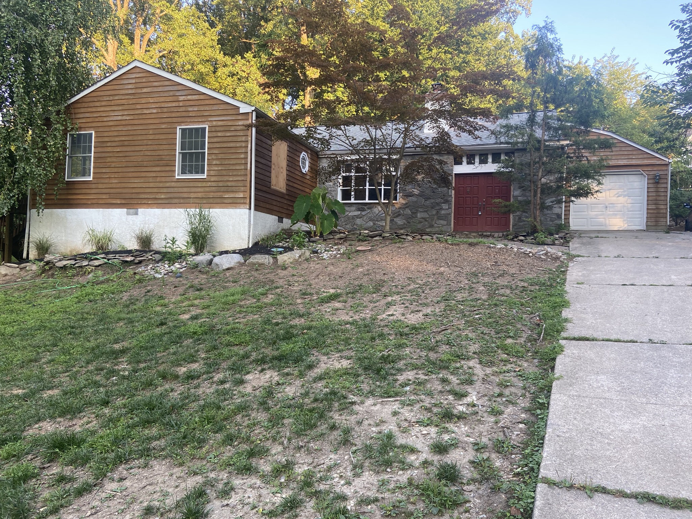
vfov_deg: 53.1
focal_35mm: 26
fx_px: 520
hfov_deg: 67.3
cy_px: 260
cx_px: 346
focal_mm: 4.25
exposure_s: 1/121
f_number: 1.8
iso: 50
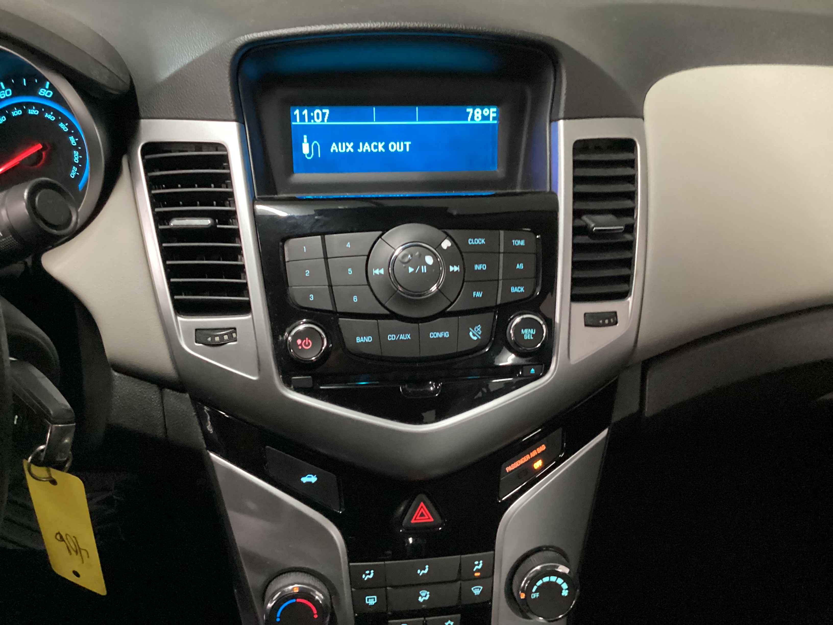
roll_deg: -2.6
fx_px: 746
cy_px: 312
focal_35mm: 31
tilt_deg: -31.9
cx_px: 416
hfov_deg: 58.4
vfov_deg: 45.4
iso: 640
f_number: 2.4
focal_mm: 3.3
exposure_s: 1/20
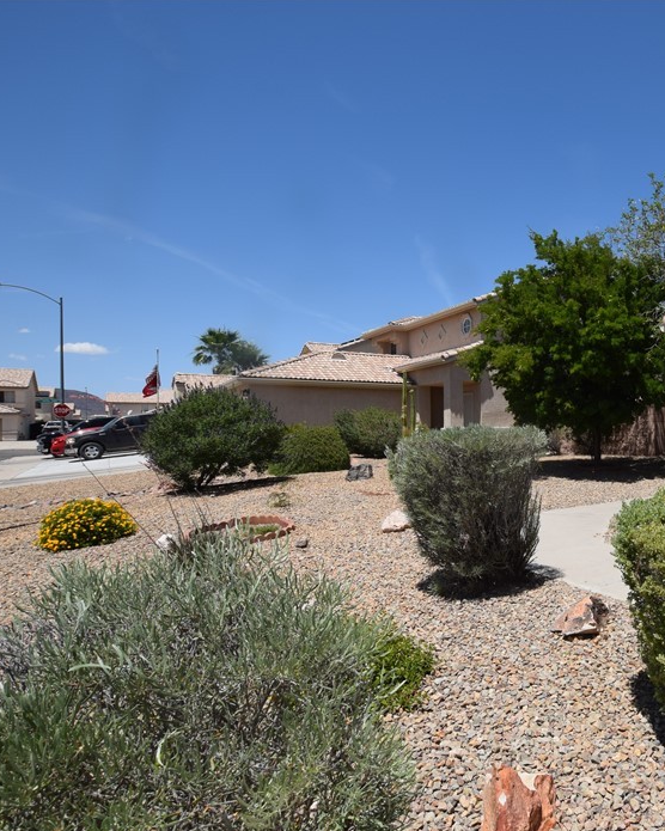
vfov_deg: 75.0
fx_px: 541
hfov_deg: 54.8
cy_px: 430
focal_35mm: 22
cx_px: 600
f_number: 10
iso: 200
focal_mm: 10
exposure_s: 1/400
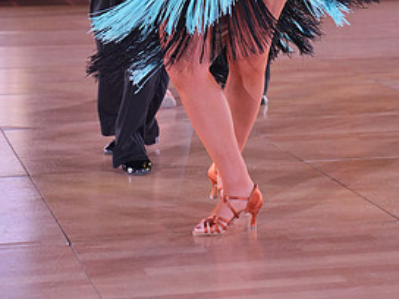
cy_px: -78
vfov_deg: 11.4
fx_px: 1464
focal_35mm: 127
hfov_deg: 15.5
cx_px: 228
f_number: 4
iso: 2500
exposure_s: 1/400
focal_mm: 62
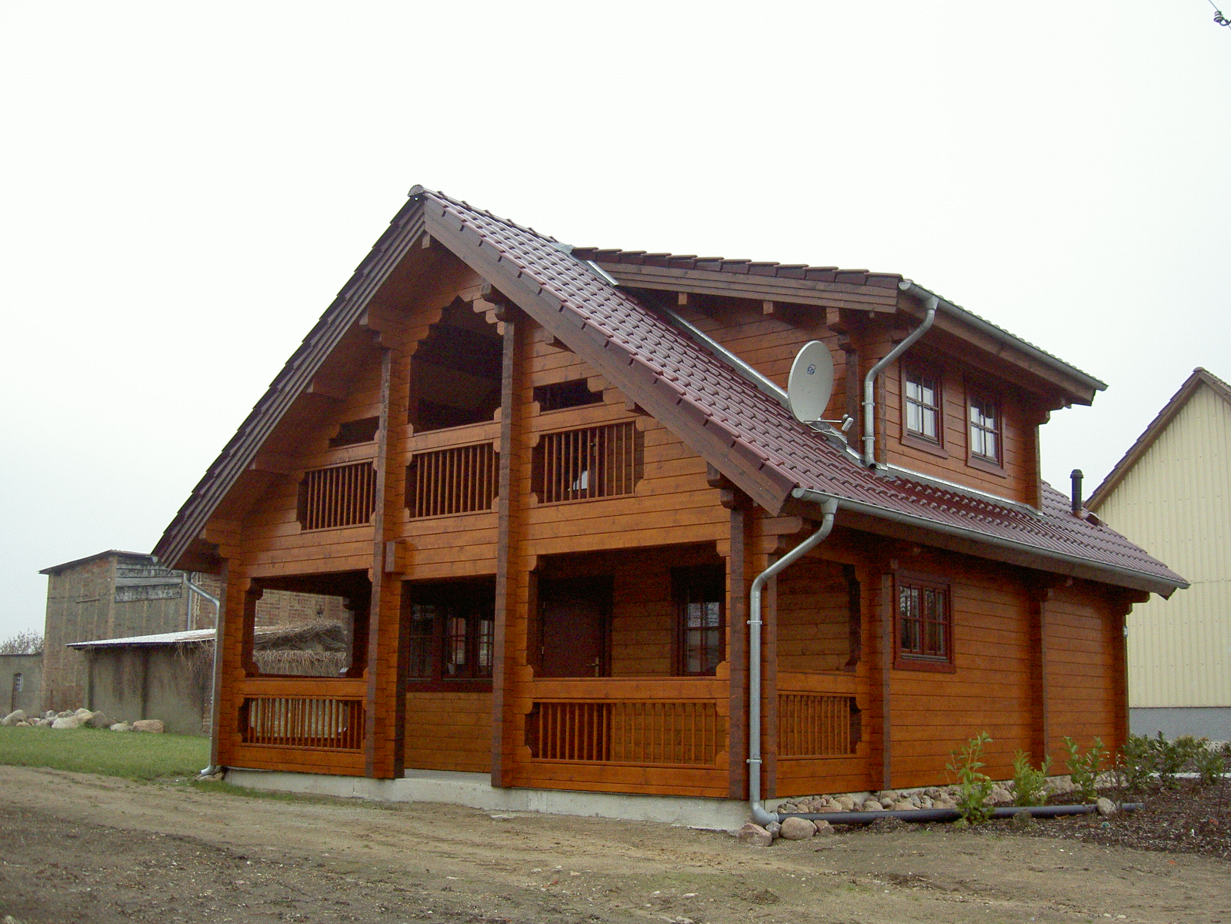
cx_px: 616
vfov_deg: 36.8
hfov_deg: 47.9
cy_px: 462
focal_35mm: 39
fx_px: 1387
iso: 200
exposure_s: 1/200
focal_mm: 8
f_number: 2.8
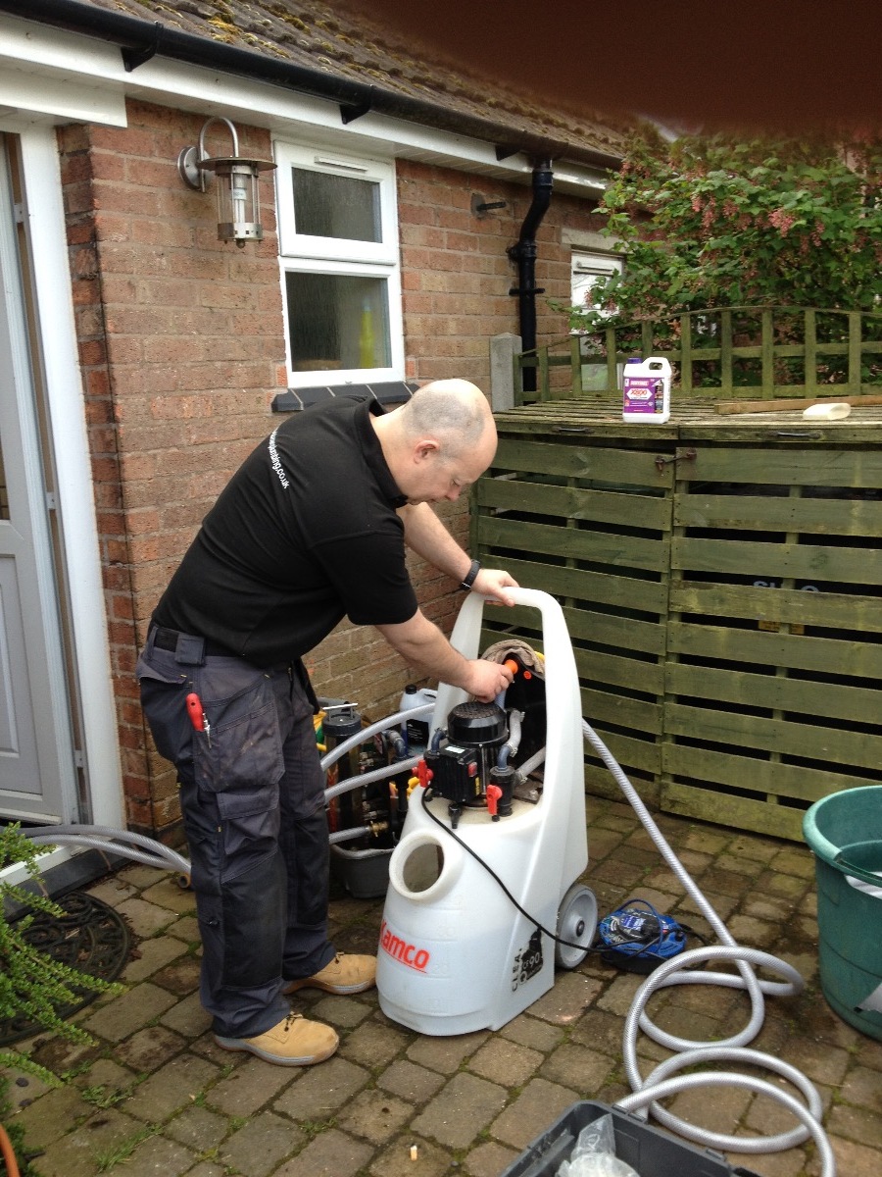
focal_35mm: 35
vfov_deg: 52.6
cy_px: 588
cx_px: 441
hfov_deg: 40.7
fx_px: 1189
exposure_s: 1/164
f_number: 2.4
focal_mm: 4.28
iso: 64
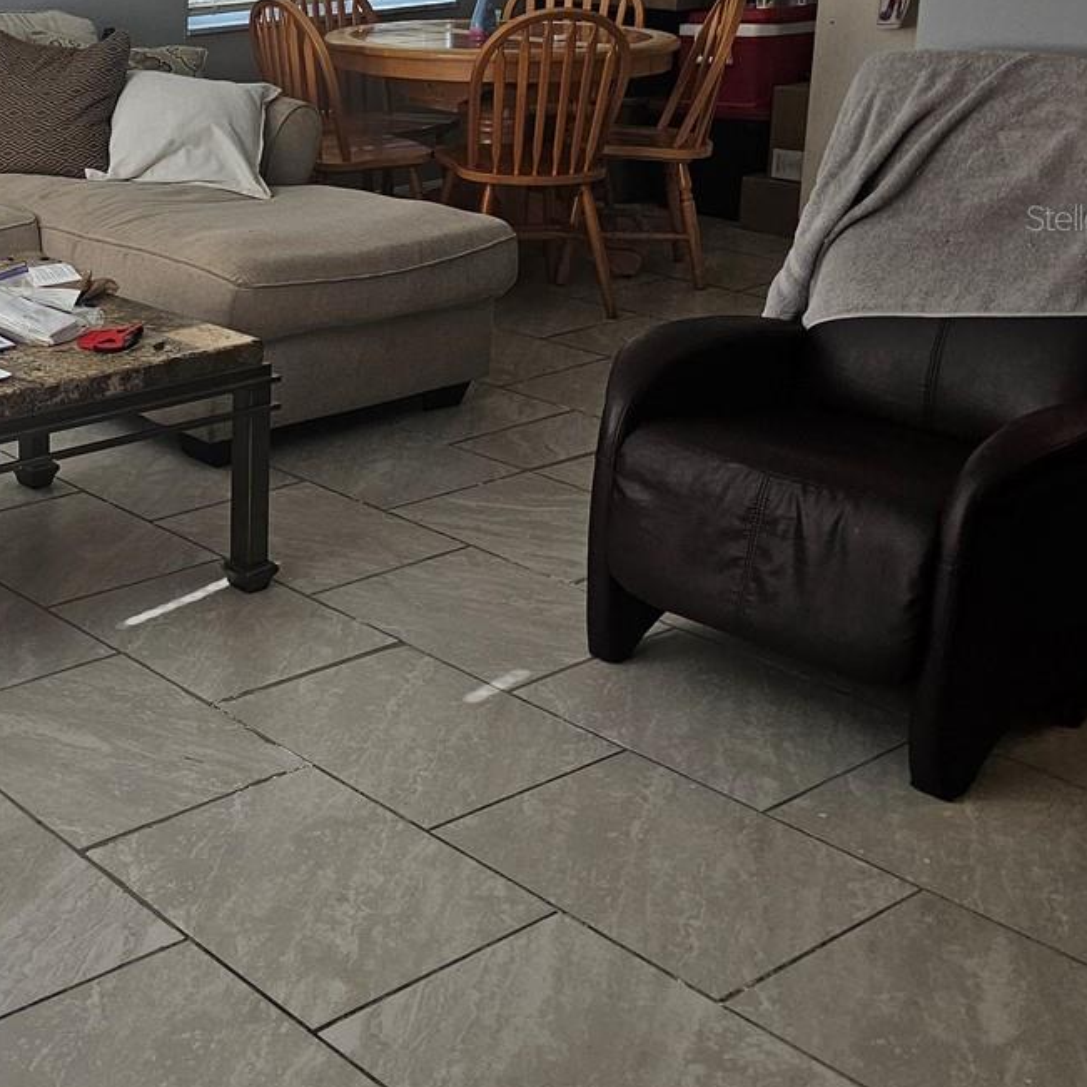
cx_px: -152
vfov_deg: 33.1
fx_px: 1776
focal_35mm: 50
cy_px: 217
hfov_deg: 30.0
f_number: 1.7
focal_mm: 6.3
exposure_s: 1/207
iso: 200
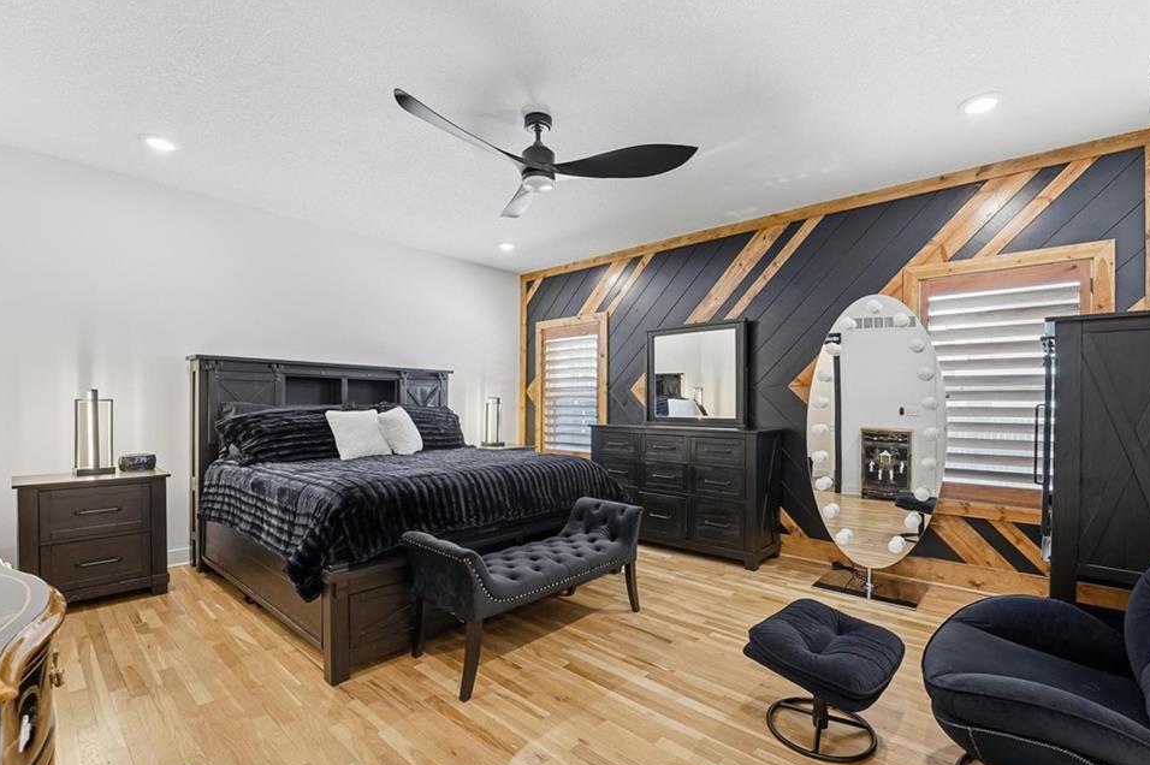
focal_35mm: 15
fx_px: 479
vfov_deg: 77.2
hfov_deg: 100.4
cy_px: 398
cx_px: 589
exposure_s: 1/30
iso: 320
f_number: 7.1
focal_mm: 14
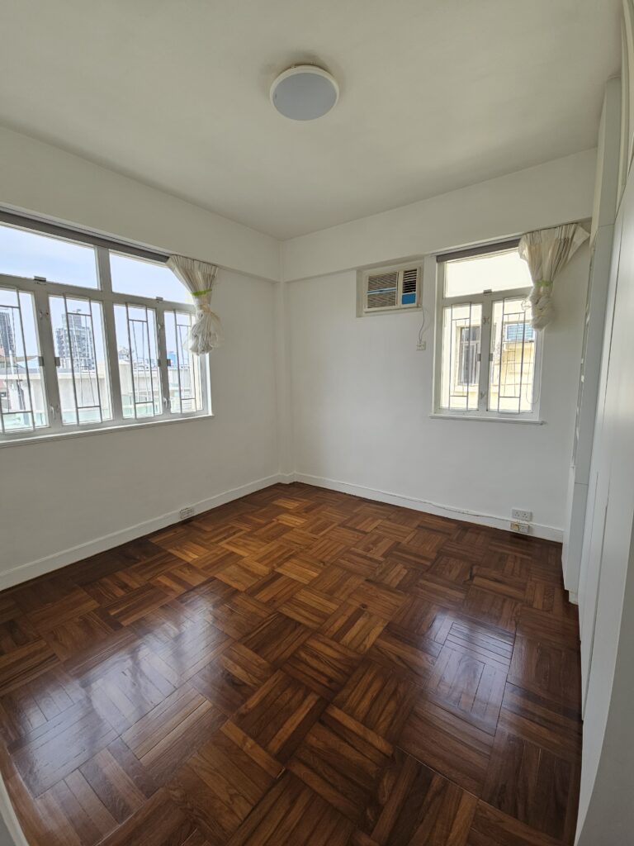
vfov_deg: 106.2
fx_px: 317
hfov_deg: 89.9
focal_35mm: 13
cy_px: 423
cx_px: 317
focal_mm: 2.2
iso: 50
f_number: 2.2
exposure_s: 1/199
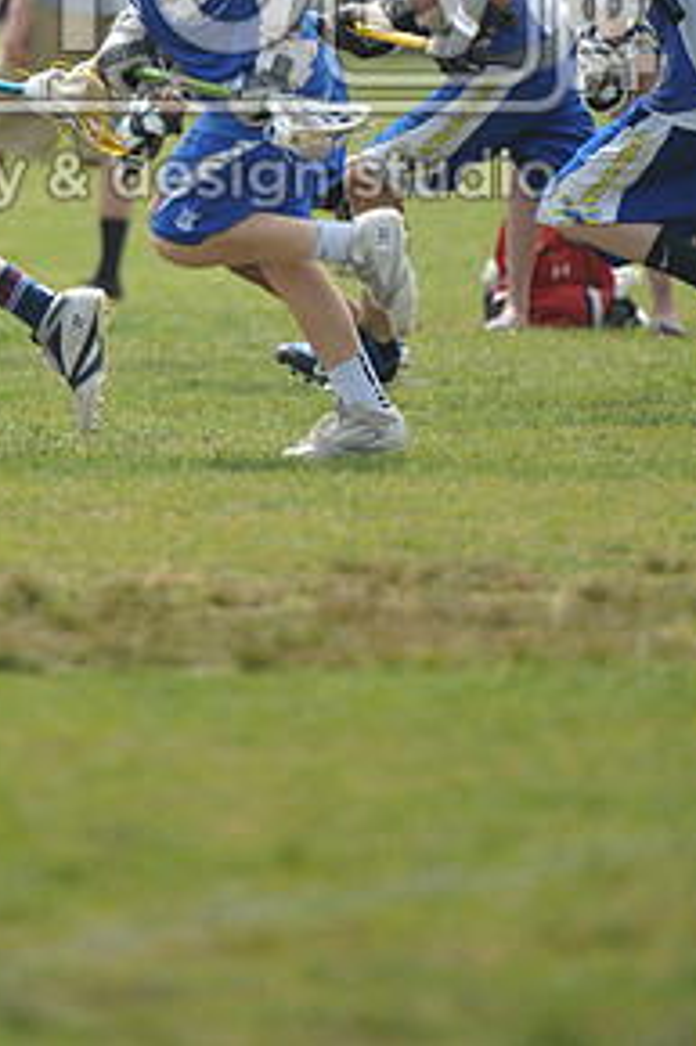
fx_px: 20932
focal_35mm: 721
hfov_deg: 1.9
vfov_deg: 2.9
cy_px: 4
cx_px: 61
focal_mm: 360
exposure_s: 1/2500
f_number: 4
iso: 640
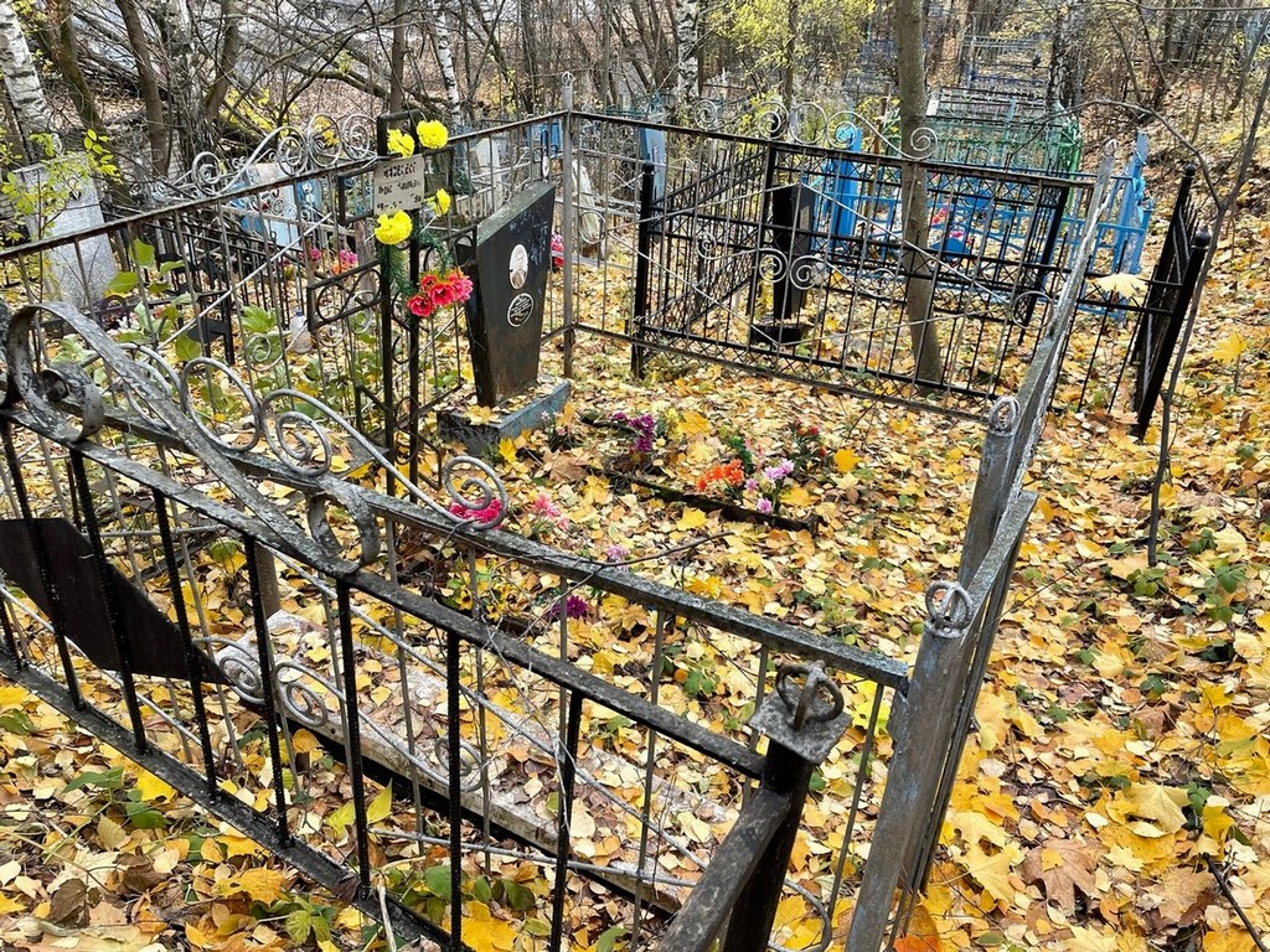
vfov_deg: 53.1
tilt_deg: -33.6
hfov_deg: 67.3
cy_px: 476
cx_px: 635
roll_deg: -3.9
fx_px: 954
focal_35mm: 26
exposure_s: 1/121
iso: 50
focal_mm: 4.2
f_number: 1.6
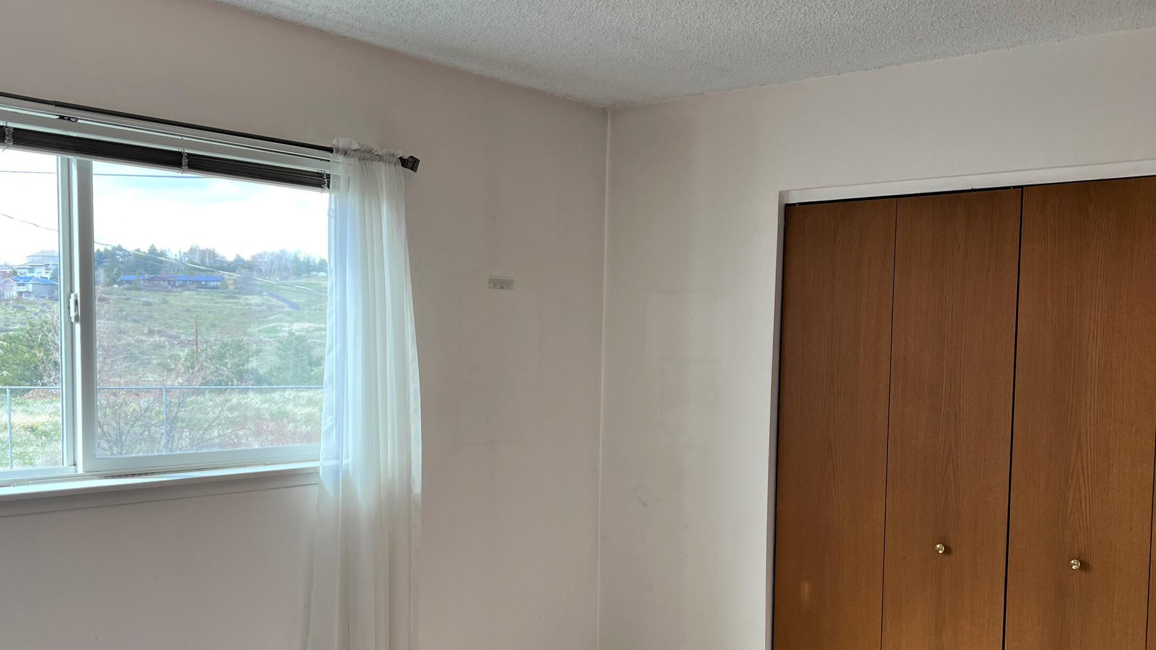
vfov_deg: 30.2
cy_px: 428
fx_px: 1196
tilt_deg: -4.5
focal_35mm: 39
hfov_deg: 51.4
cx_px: 497
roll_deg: +0.0
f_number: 1.5
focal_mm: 5.7
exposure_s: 1/138
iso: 32
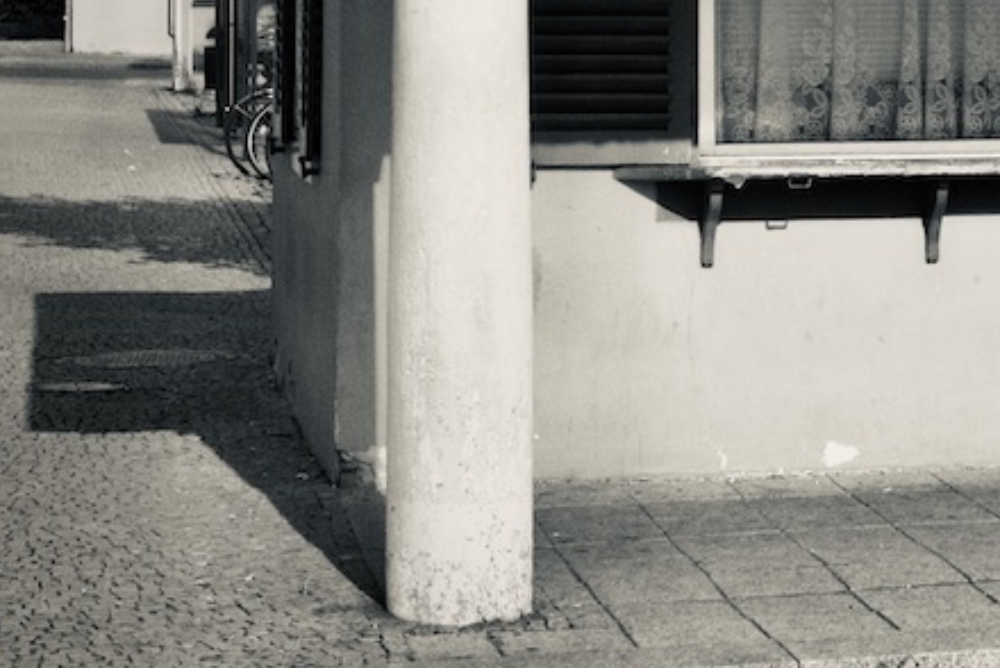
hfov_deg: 15.1
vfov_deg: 10.3
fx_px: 3641
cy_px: -145
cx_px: 1216
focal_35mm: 131
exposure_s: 1/500
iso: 100
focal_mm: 48
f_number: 5.6
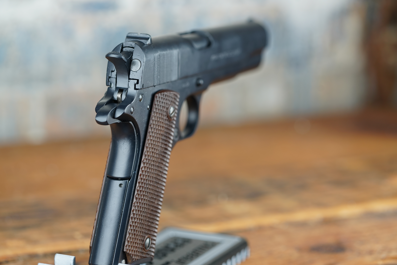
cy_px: 132
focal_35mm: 100
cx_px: 198
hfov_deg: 20.4
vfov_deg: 13.7
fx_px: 1103
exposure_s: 1/160
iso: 640
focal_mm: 100
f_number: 4
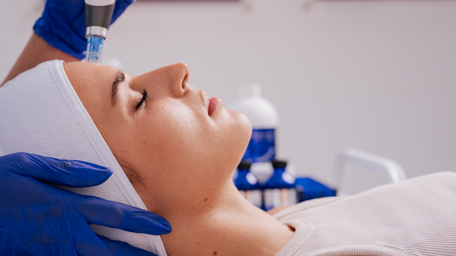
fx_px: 967
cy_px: 67
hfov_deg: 26.5
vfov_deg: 15.0
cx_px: 224
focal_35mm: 80
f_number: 4
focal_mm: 50
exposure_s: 1/250
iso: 125
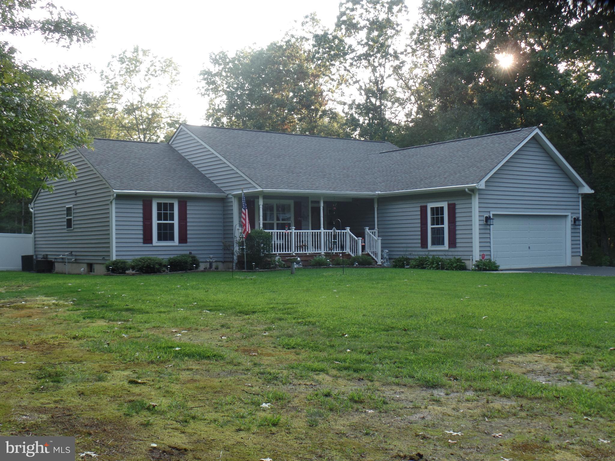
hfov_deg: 44.8
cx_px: 308
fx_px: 746
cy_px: 230
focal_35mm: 42
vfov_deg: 34.3
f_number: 3.6
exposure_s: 1/90
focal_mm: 7.5
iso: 80
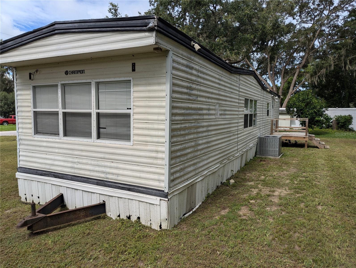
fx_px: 247
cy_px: 134
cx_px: 178
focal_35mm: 24
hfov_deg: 71.5
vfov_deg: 56.9
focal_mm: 6.81
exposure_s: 1/1381
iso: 28
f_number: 1.85
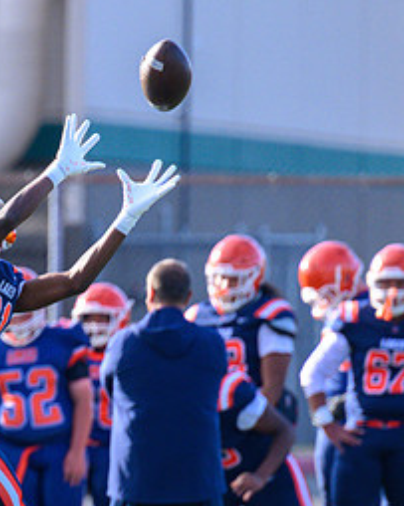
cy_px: 452
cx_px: -62
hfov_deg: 1.8
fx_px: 12876
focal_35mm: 861
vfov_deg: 2.2
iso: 900
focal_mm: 280
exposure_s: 1/2000
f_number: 4.5
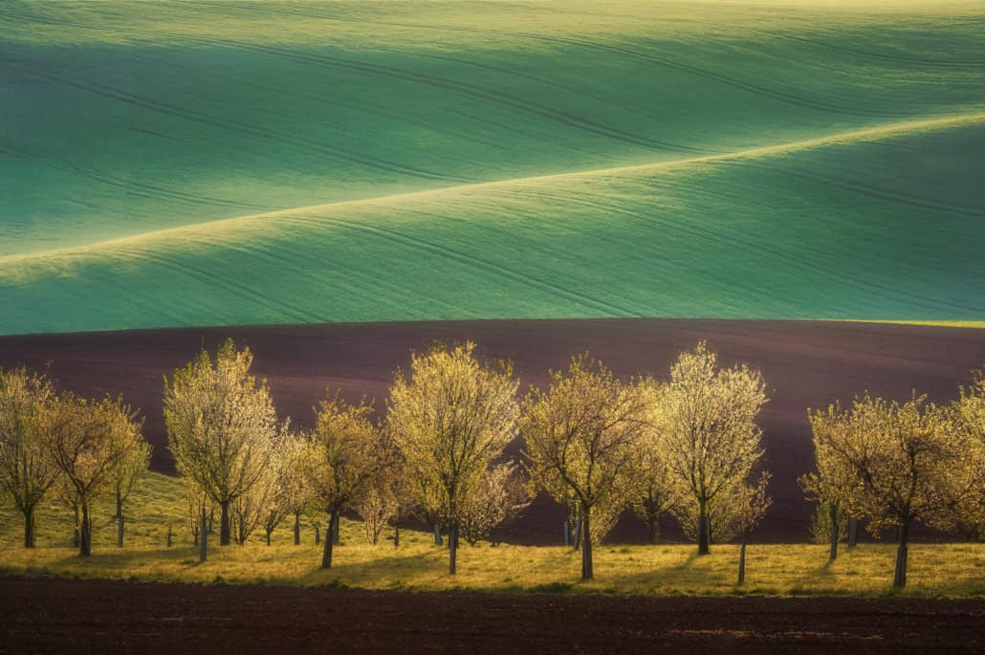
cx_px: 492
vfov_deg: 6.2
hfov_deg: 9.2
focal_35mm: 223
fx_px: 6096
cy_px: 328
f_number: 11
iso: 140
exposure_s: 1/60
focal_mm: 223
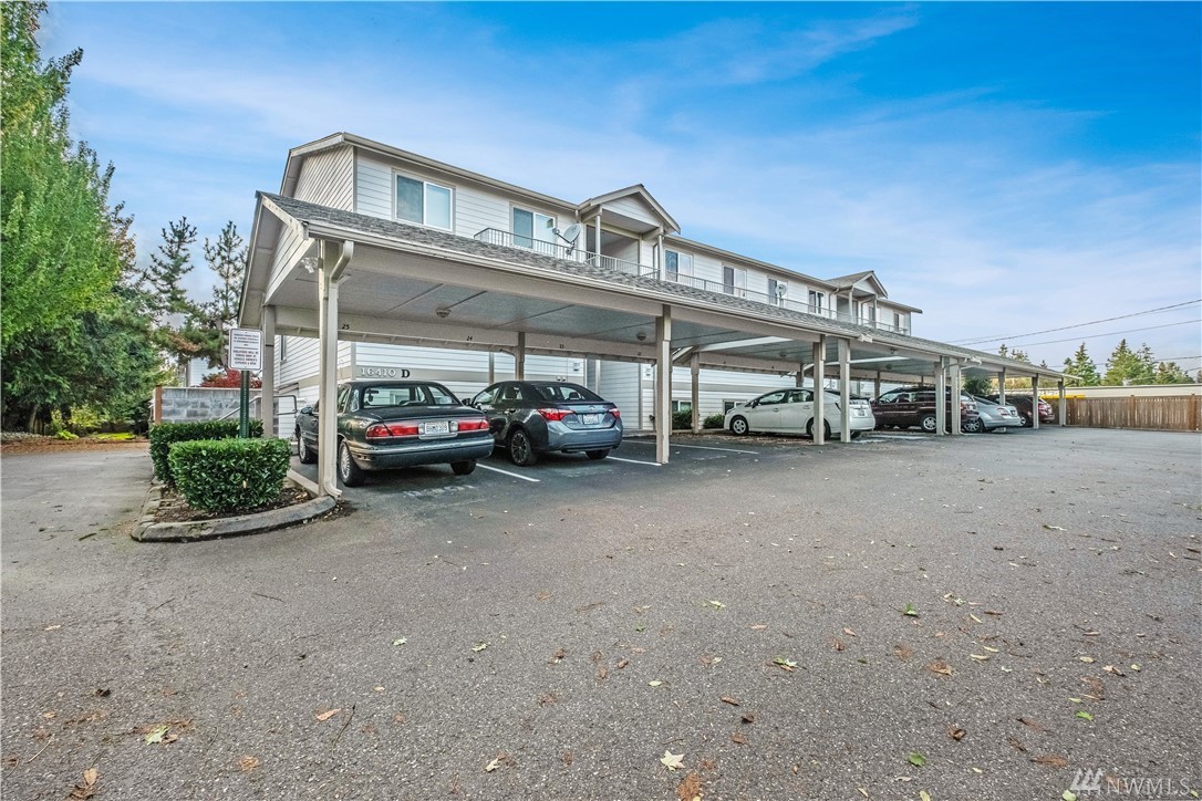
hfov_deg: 100.4
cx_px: 601
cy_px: 400
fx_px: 501
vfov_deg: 77.3
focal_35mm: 15
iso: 800
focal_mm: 10
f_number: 8
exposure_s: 1/4000
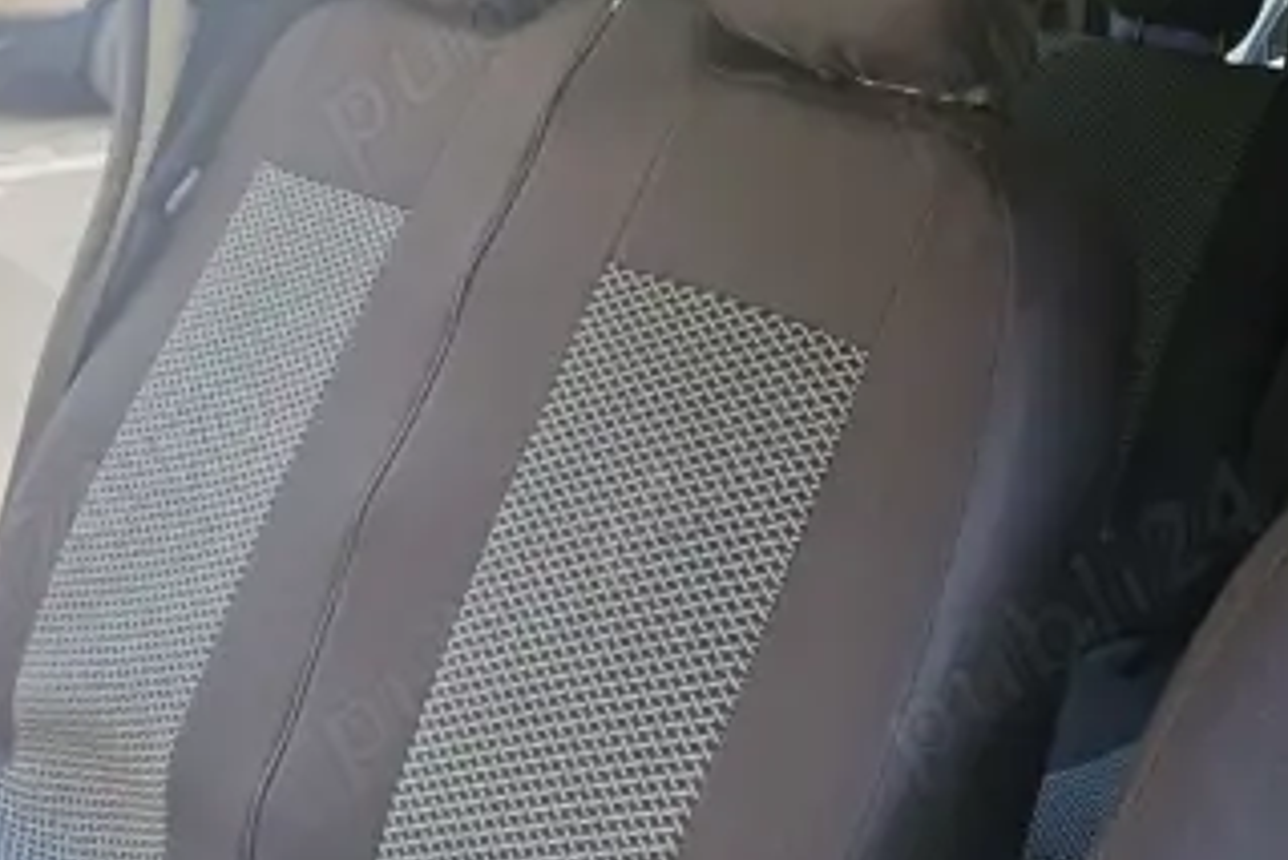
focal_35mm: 45
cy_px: 0
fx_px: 1611
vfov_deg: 28.1
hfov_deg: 43.0
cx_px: 856
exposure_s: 1/120
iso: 500
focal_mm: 5.54
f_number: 1.8
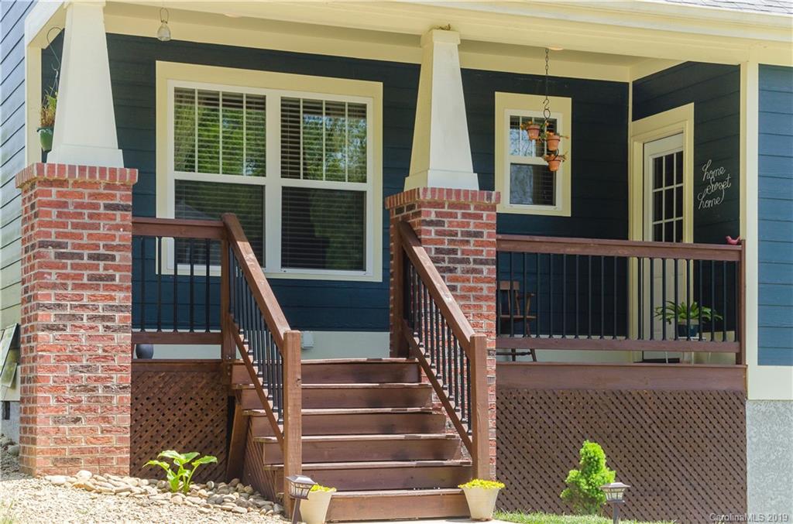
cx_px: 396
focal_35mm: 68
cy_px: 262
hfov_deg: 29.9
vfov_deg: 20.0
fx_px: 1483
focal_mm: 45
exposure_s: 1/320
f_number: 9
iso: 400
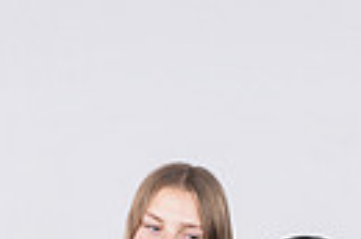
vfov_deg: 9.5
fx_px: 1250
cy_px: 603
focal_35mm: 125
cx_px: 253
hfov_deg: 16.4
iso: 160
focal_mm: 36
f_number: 4.5
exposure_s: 1/250
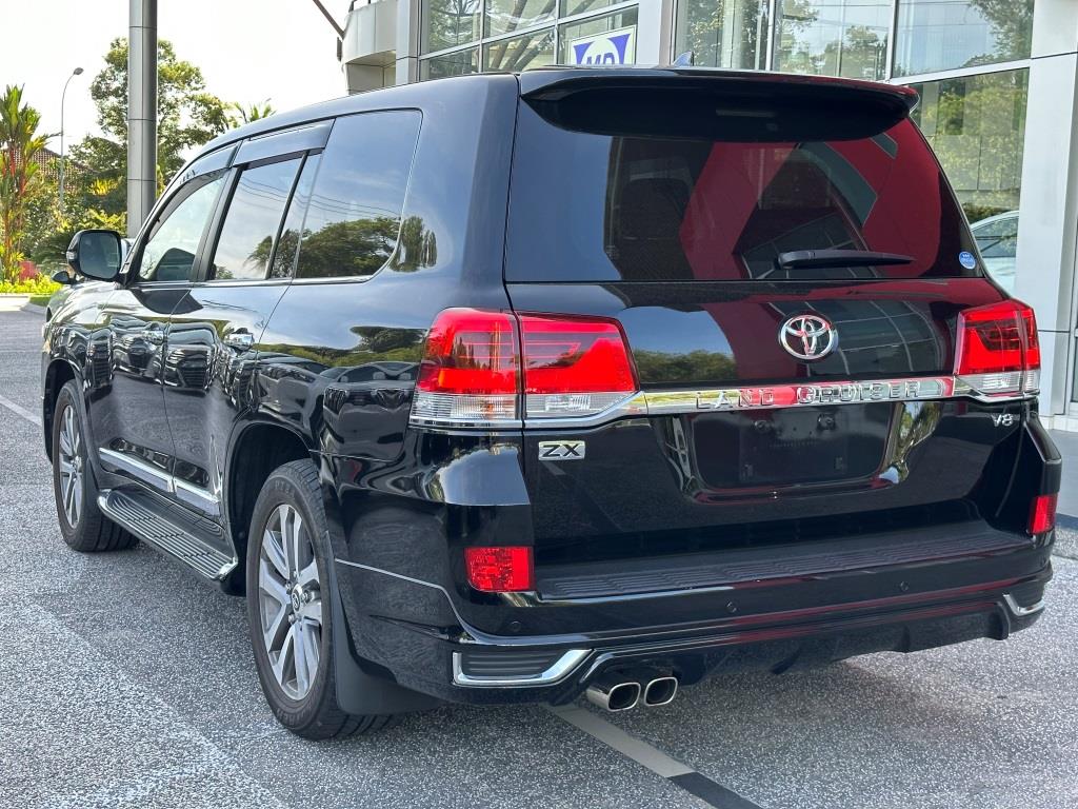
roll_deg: -1.5
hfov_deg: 39.7
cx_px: 539
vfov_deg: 30.3
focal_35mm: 48
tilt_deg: -4.9
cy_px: 404
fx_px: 1495
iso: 64
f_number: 1.78
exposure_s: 1/284
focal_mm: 6.86
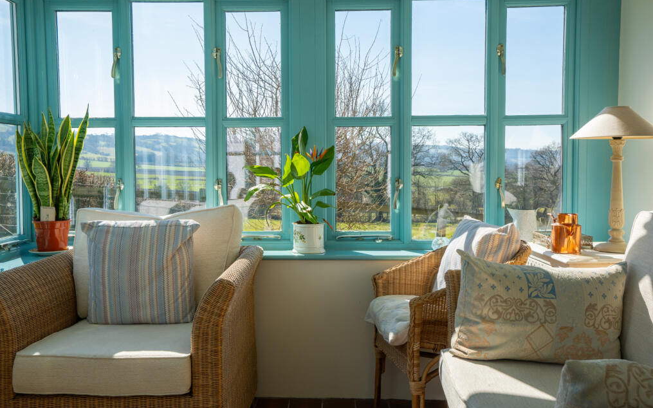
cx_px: 324
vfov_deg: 35.3
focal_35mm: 36
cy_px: 191
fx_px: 641
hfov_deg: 54.0
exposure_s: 1/100
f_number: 11
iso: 200
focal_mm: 35
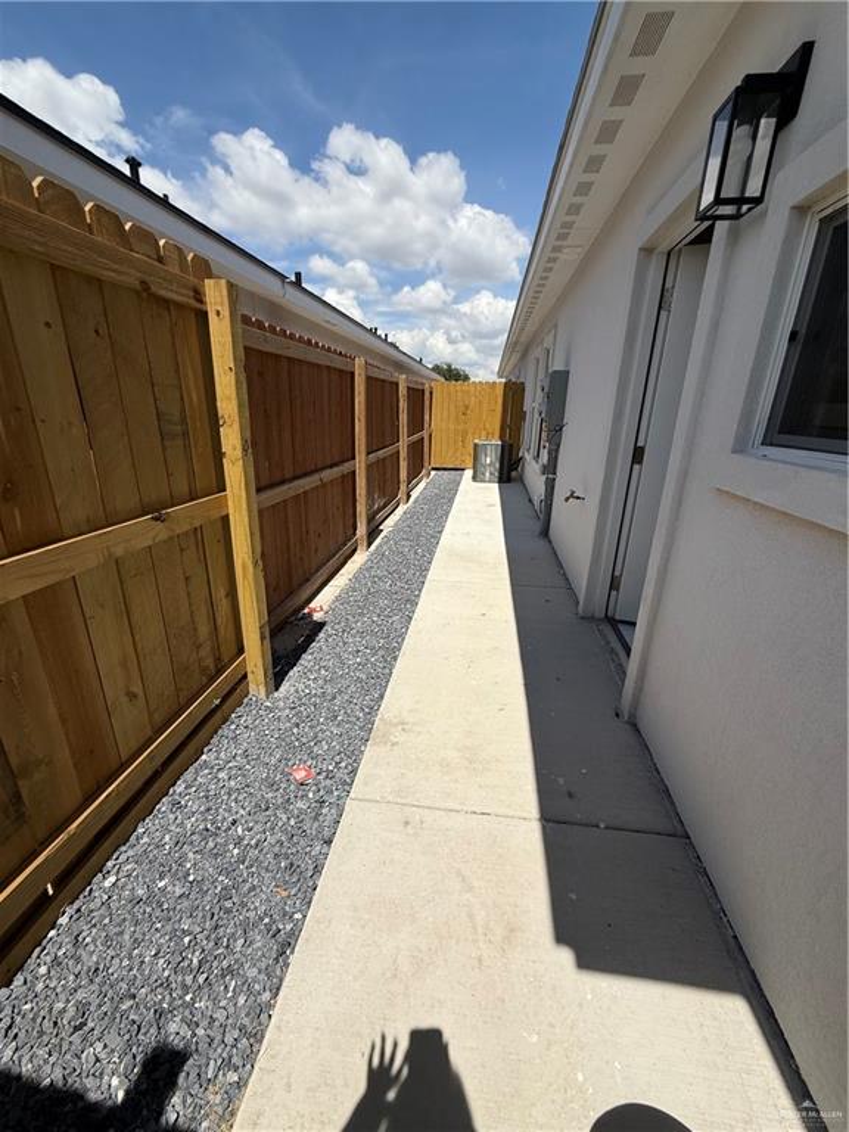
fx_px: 458
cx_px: 424
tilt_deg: -18.9
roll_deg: -1.2
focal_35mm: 14
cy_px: 566
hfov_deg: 85.7
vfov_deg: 102.1
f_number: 2.2
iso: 64
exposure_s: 1/5618
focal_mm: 2.22
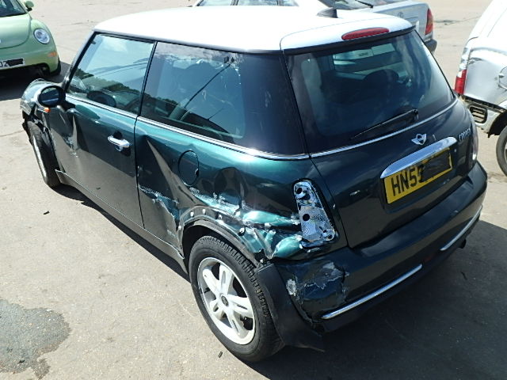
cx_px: 254
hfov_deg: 58.4
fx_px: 454
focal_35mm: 31
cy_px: 190
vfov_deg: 45.4
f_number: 4.7
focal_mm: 5.6
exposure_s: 1/400
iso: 125
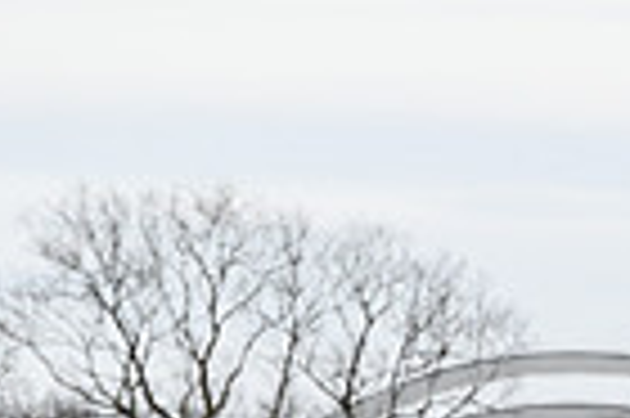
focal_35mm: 826
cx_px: 522
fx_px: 14438
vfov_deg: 1.7
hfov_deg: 2.5
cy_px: 755
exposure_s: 1/1000
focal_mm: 200
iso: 1100
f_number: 4.5
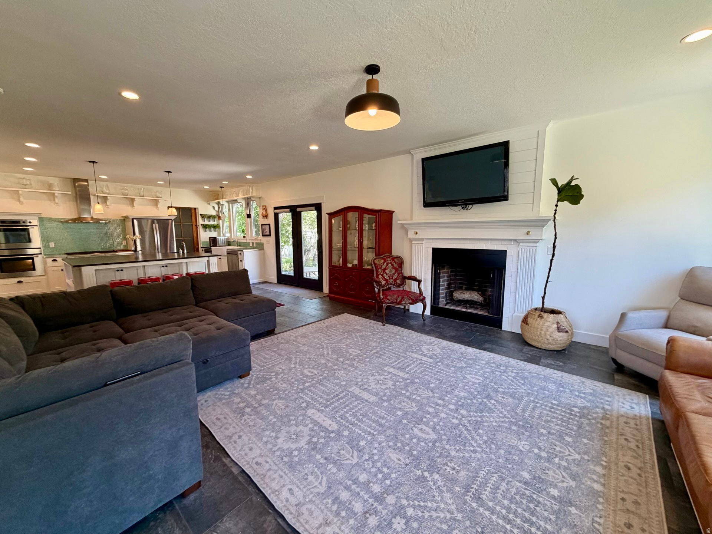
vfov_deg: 85.7
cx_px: 356
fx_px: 288
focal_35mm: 14
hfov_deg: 102.1
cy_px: 267
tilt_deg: -8.2
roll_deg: +0.6
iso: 200
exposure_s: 1/120
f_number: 2.2
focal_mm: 2.22
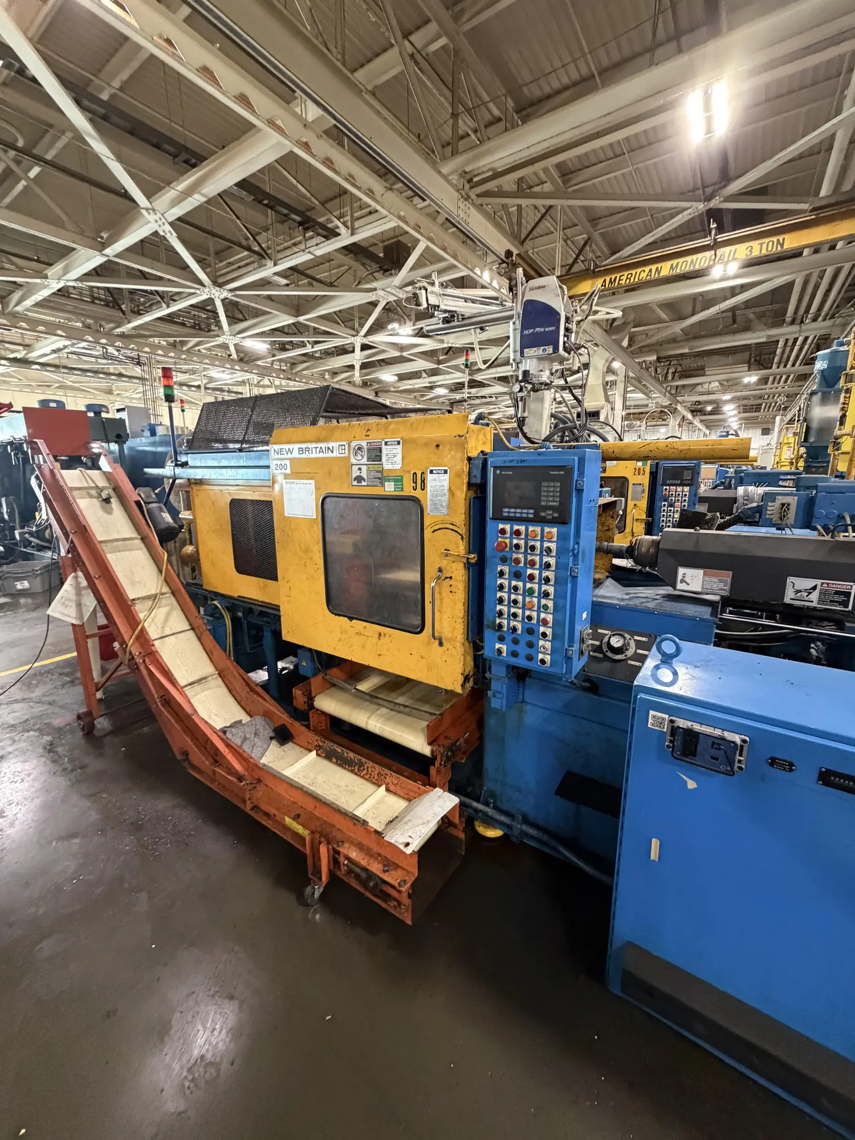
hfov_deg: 85.7
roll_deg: +1.3
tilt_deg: -10.5
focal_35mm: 14
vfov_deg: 102.1
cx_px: 428
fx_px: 461
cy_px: 570
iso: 800
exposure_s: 1/60
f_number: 2.2
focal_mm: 2.22
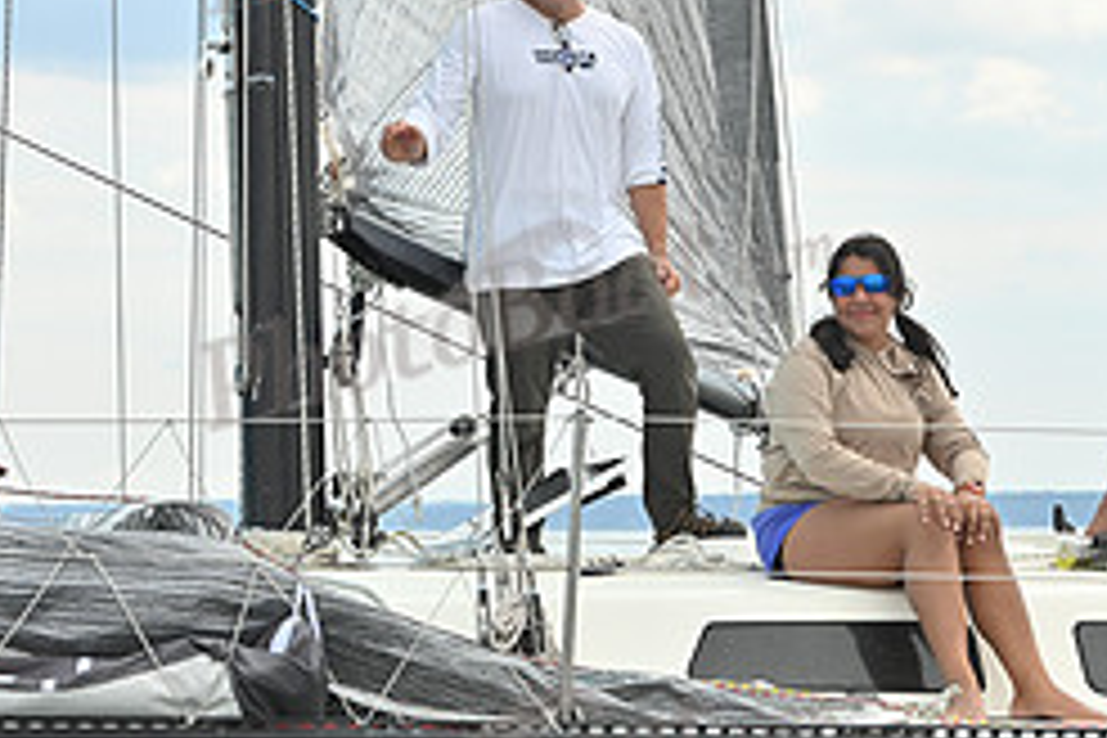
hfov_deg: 9.4
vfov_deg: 6.3
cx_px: 1071
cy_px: 484
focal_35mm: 217
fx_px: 6672
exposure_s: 1/1250
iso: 320
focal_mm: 92
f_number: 5.6
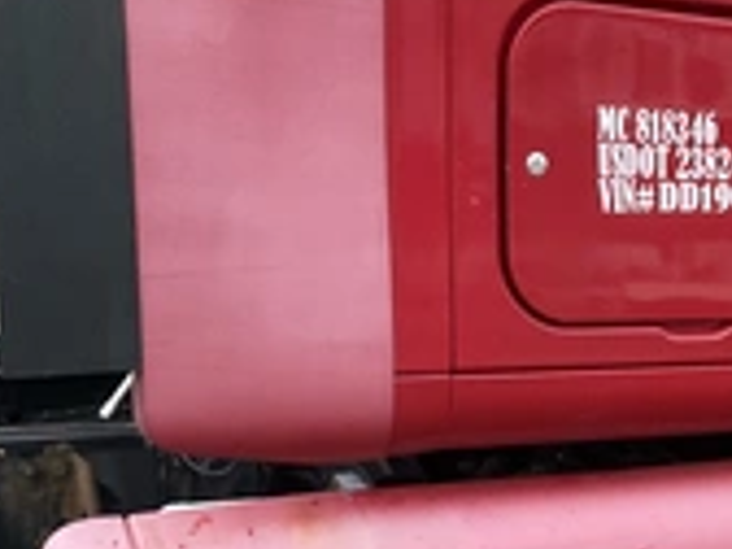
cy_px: 518
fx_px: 1459
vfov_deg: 20.8
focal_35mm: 69
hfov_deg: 26.5
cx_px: 754
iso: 320
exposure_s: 1/32
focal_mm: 3
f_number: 1.8
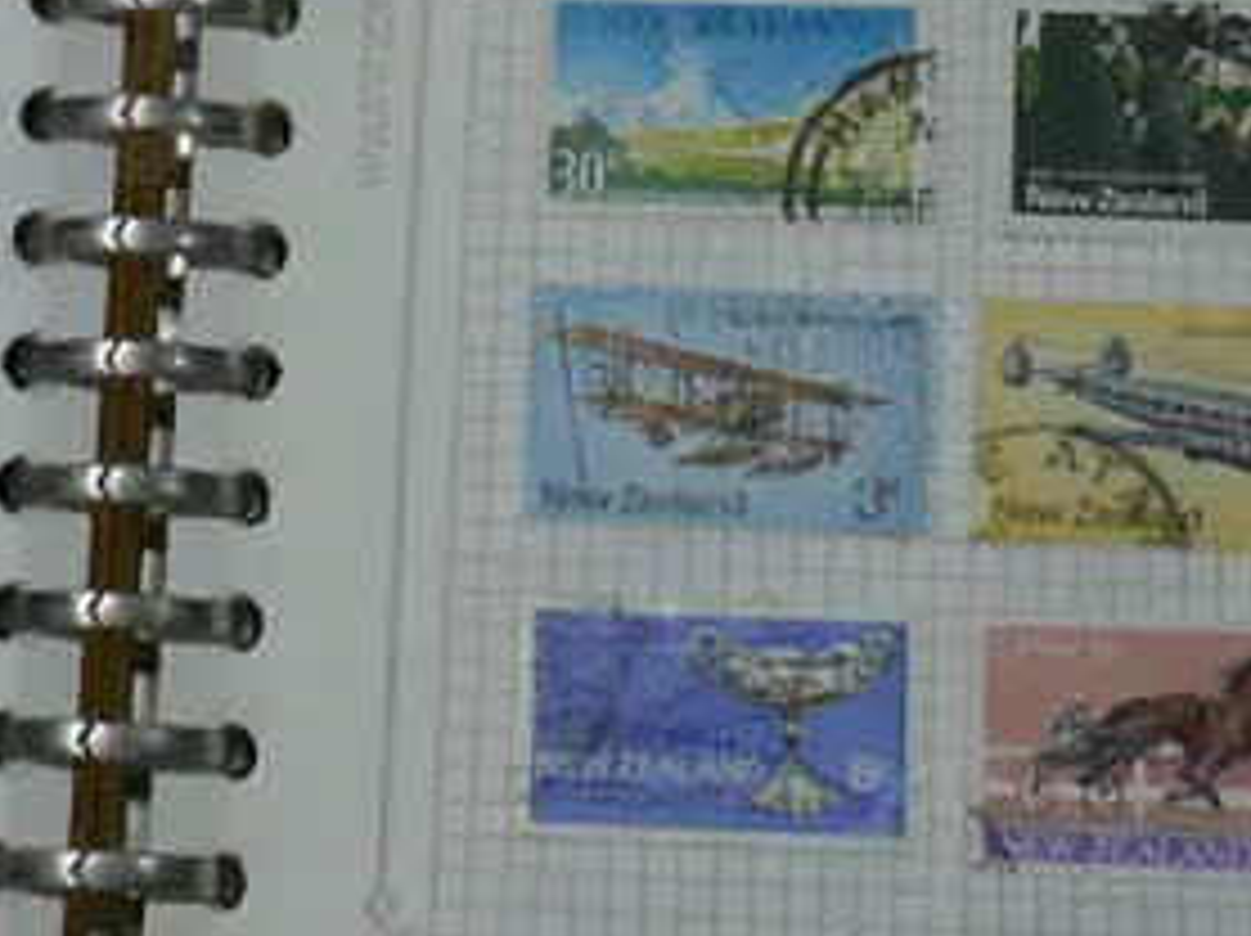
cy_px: -99
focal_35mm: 118
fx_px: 4261
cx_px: 356
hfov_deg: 16.6
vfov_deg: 12.3
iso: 200
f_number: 5
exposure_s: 1/160
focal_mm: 16
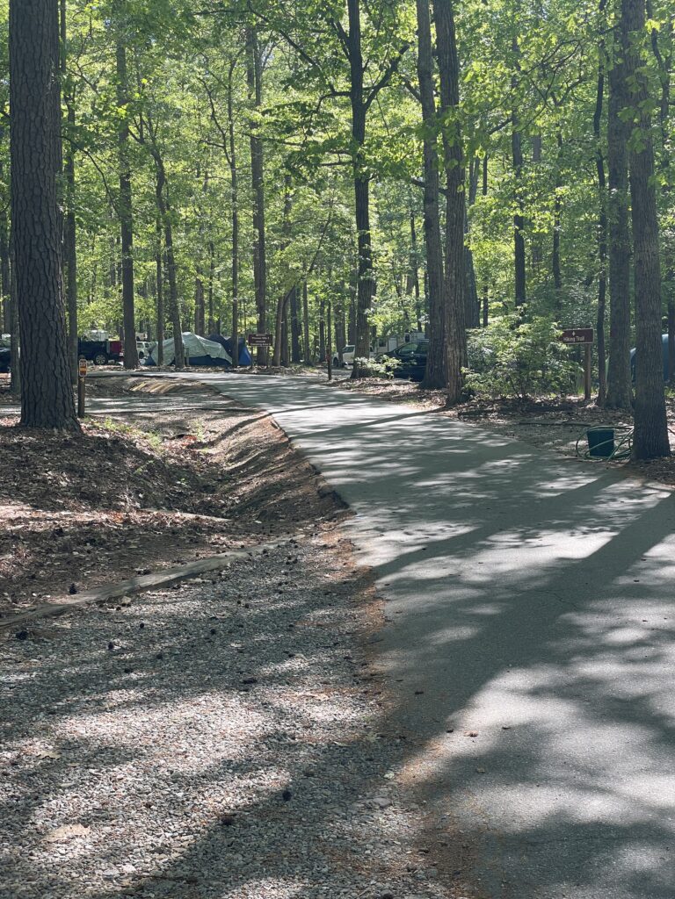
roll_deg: +1.1
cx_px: 338
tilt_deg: -3.0
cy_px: 450
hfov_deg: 28.0
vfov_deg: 36.8
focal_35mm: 52
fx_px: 1352
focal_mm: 6
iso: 25
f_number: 2
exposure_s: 1/189
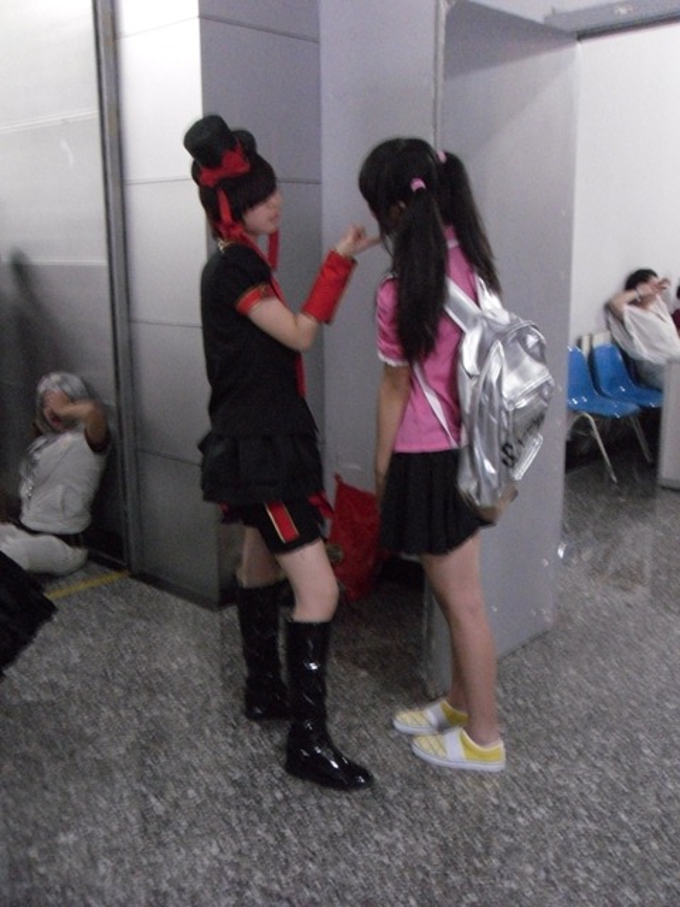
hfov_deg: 32.2
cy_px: 454
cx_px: 340
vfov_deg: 42.1
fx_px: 1179
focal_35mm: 45
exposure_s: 1/8
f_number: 3.5
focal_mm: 6.3
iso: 800
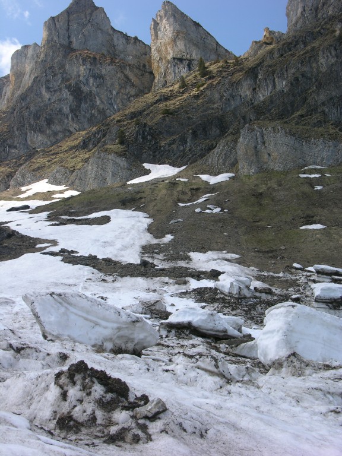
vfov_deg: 38.2
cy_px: 228
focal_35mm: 50
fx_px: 659
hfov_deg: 29.1
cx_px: 171
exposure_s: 1/212
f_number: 6
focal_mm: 12.7
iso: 50
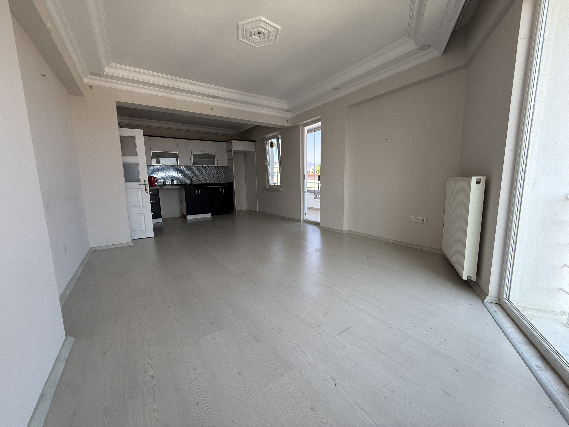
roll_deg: +1.1
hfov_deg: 102.1
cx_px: 284
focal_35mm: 14
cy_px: 214
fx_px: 230
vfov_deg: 85.7
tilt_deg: -8.0
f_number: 2.2
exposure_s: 1/139
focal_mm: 2.22
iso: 64
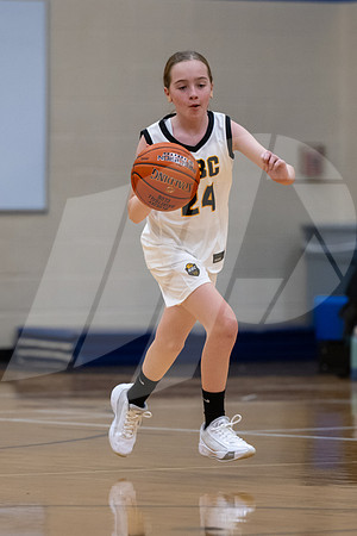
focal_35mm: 353
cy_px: 294
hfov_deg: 3.9
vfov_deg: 5.8
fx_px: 5254
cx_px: 102
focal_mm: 195
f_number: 2.8
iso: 3200
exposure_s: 1/640
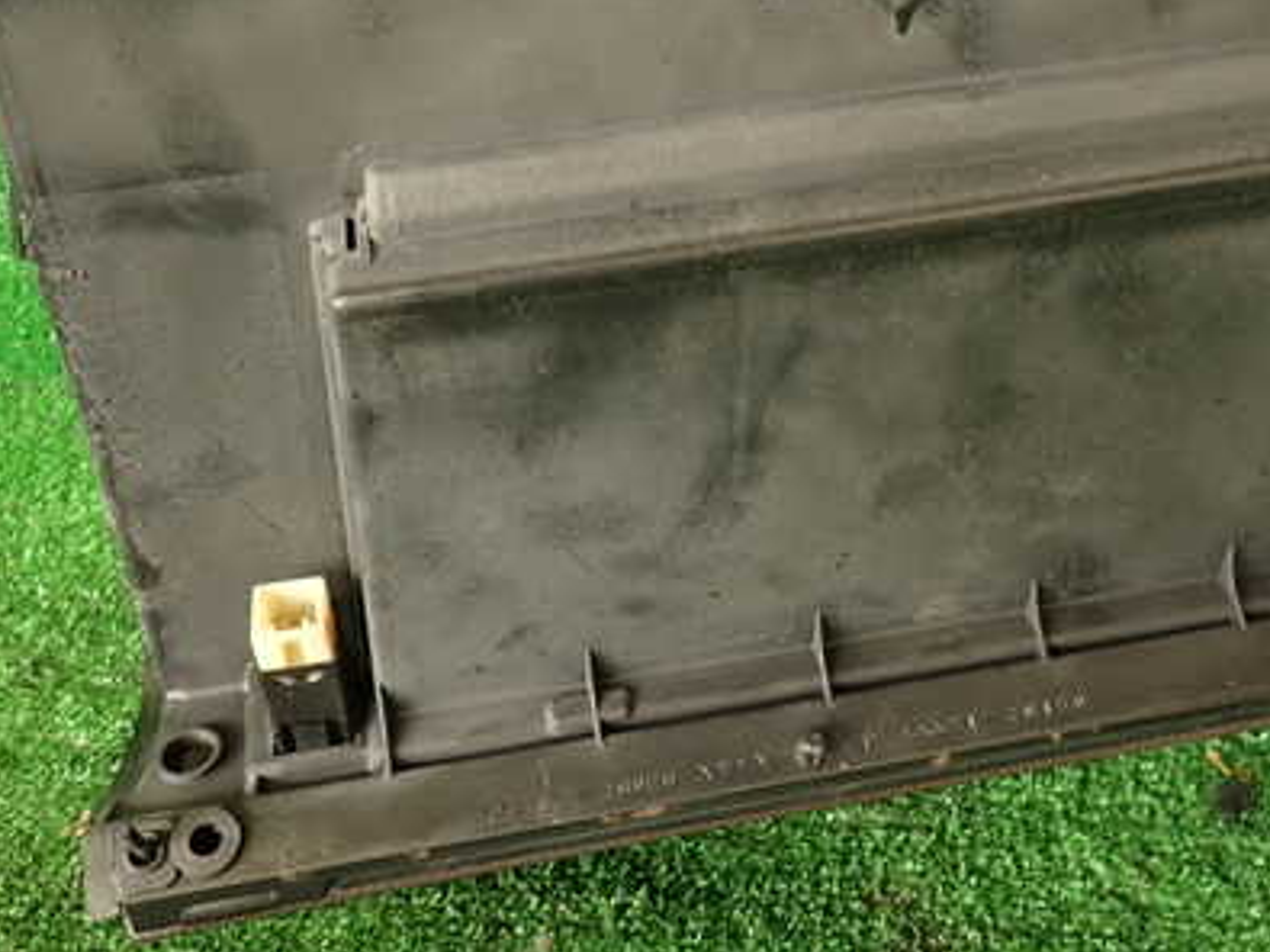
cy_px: 351
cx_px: 746
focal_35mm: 38
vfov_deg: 37.4
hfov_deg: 48.8
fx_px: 1394
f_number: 2
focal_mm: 4.5
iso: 200
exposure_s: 1/60
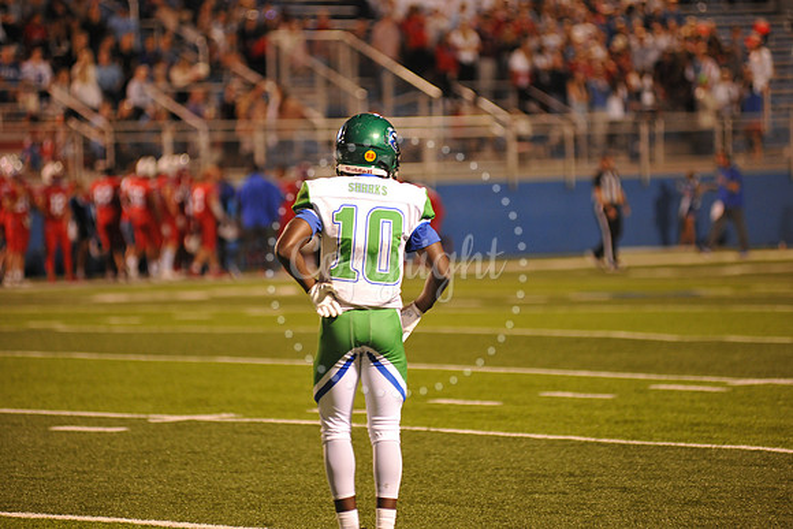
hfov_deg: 10.3
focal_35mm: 200
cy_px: 264
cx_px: 396
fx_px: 4406
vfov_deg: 6.9
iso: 1600
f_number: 4
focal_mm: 200
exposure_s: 1/125
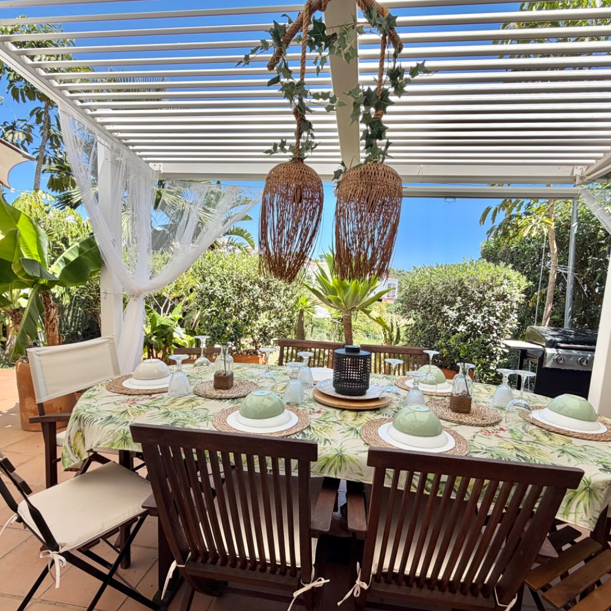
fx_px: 359
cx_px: 322
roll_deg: -2.9
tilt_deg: -8.0
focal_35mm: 18
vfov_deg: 80.5
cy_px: 333
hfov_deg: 80.7
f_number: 2.2
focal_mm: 2.22
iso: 50
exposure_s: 1/340
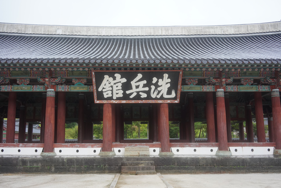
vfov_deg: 37.9
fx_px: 273
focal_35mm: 35
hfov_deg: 54.4
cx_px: 140
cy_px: 94
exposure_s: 1/100
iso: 1250
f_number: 9
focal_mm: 35
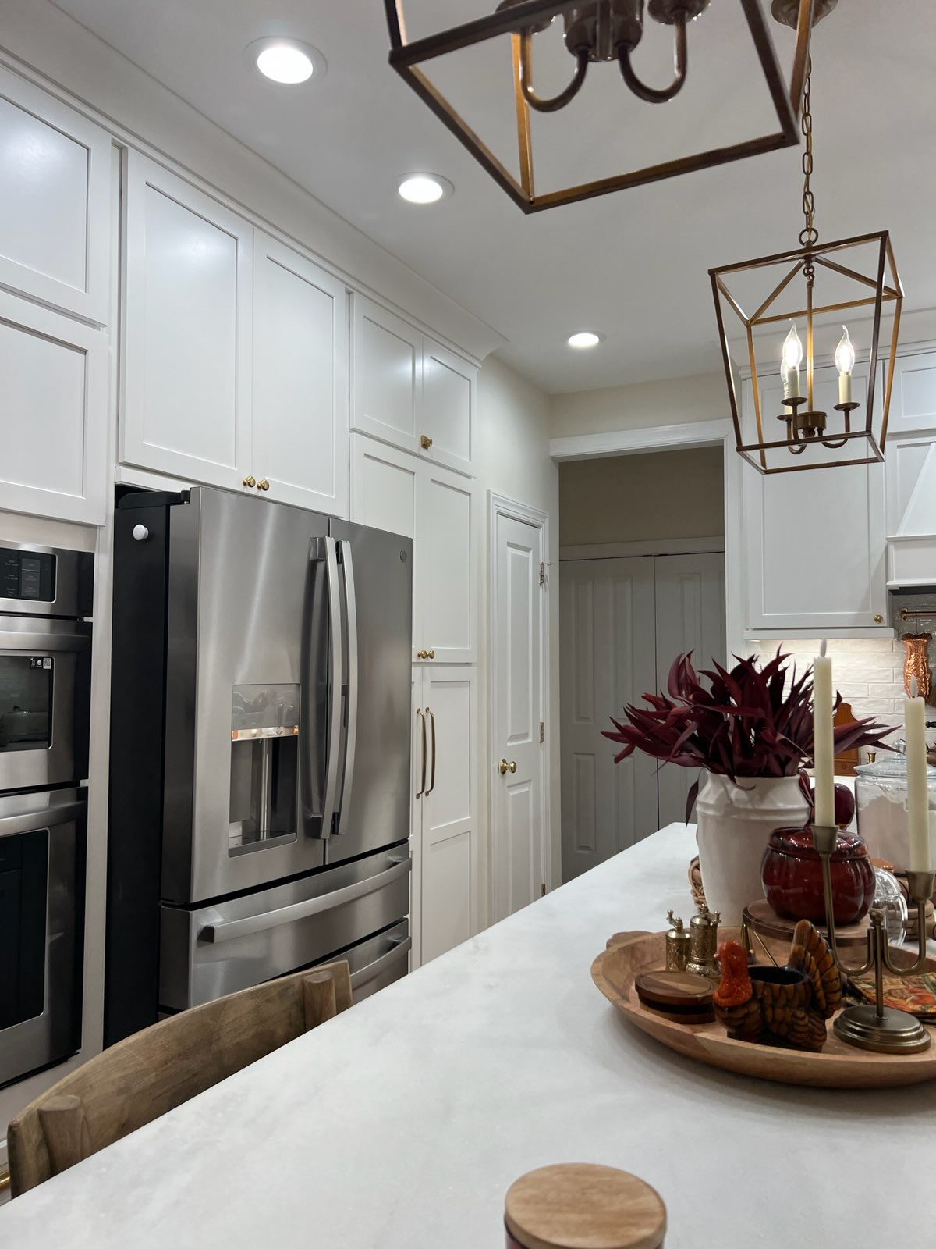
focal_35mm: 26
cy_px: 624
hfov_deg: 53.1
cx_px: 468
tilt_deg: +2.6
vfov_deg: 67.3
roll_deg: -0.6
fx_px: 937
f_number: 1.5
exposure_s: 1/120
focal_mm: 5.7
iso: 50
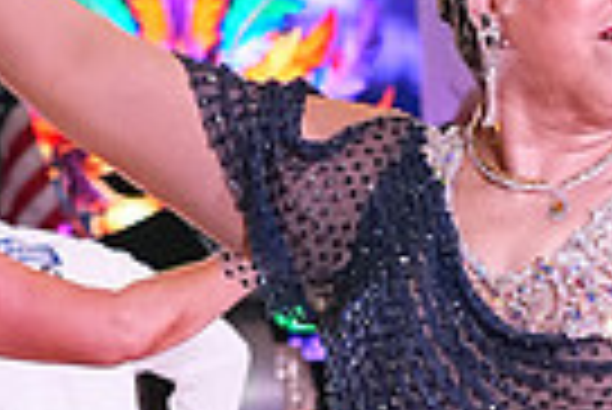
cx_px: 857
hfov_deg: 6.5
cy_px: 739
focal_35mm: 311
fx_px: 5293
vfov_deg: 4.4
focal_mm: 49
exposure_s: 1/400
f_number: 4.5
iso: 3200
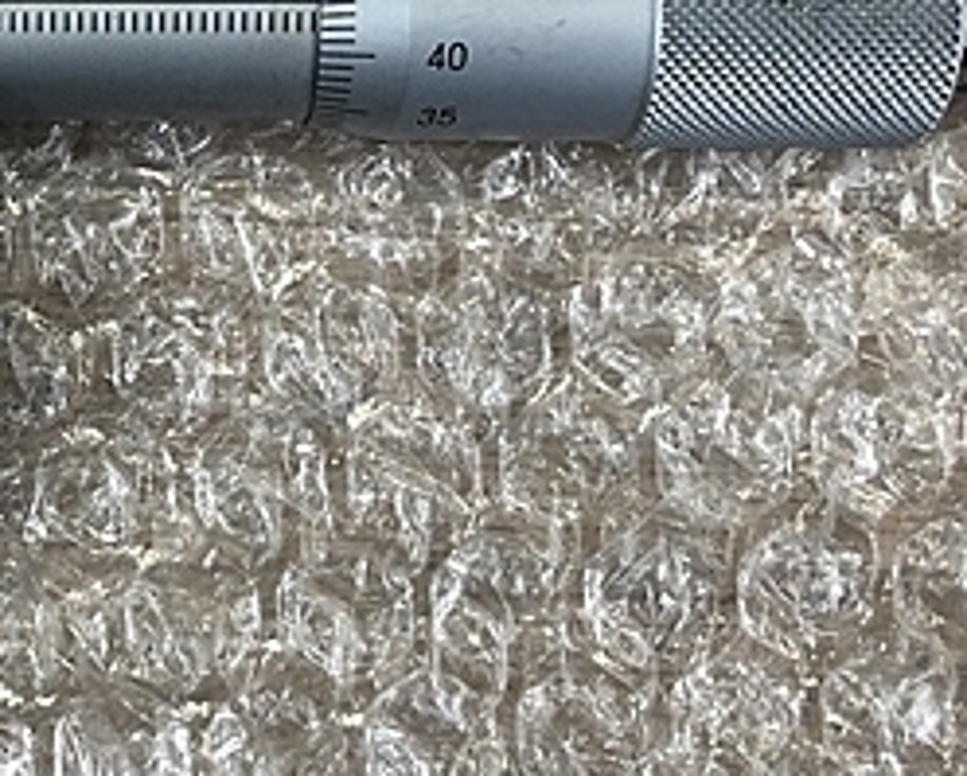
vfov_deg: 21.0
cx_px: 35
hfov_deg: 25.0
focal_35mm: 73
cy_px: 312
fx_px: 2092
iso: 32
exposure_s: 1/30
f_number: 1.8
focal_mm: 3.99
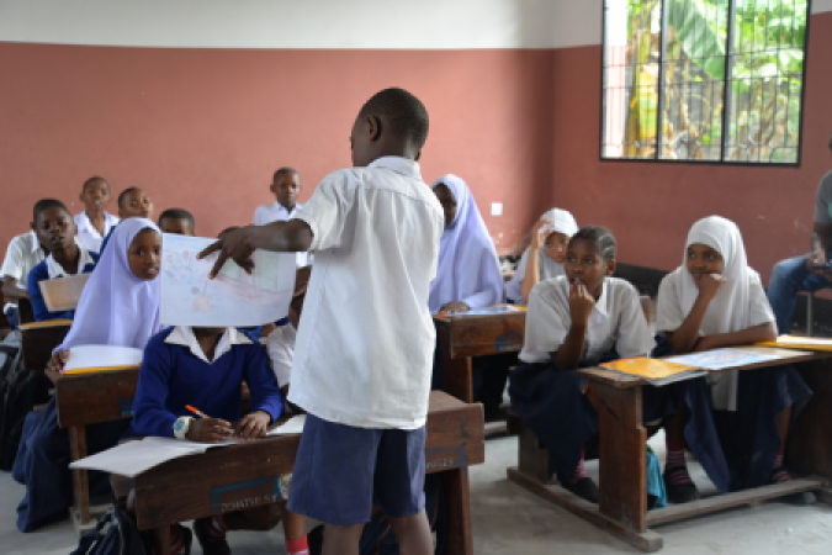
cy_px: 278
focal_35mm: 48
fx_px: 1109
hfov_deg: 41.1
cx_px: 416
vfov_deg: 28.1
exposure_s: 1/80
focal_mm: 48
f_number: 4.5
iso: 800
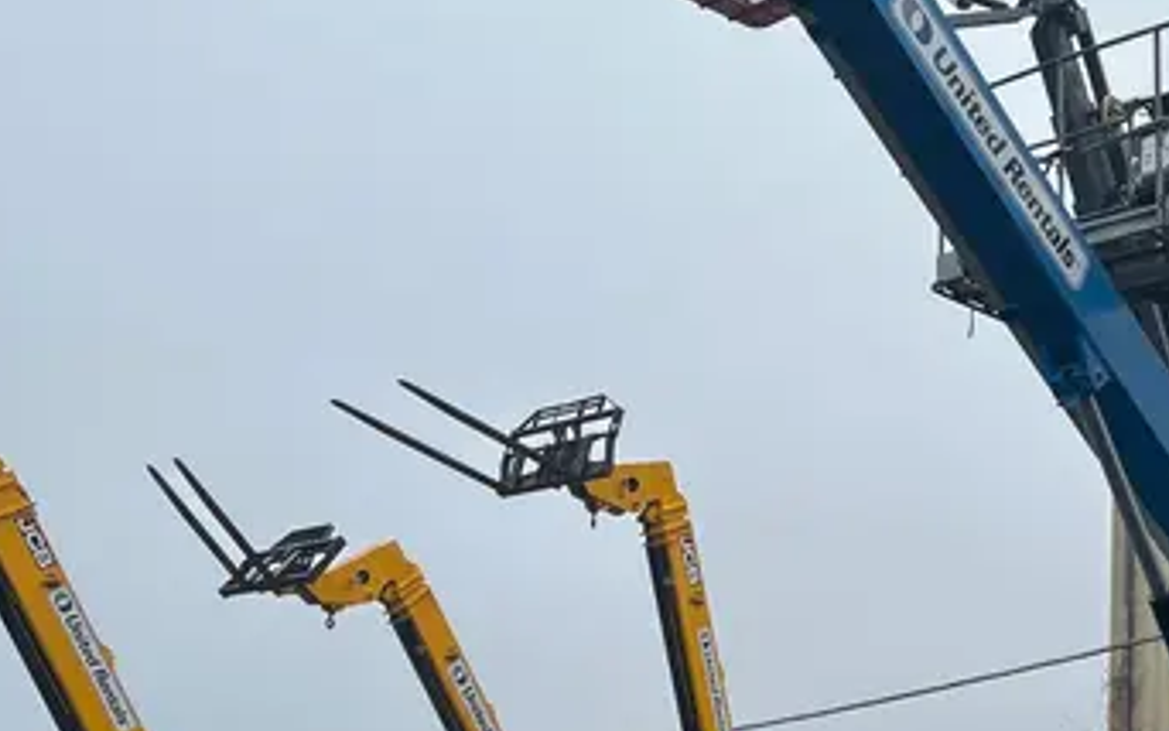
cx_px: 824
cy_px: 477
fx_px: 1880
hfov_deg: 34.1
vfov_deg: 21.9
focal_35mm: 59
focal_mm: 5.7
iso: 50
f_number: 1.5
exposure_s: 1/2632
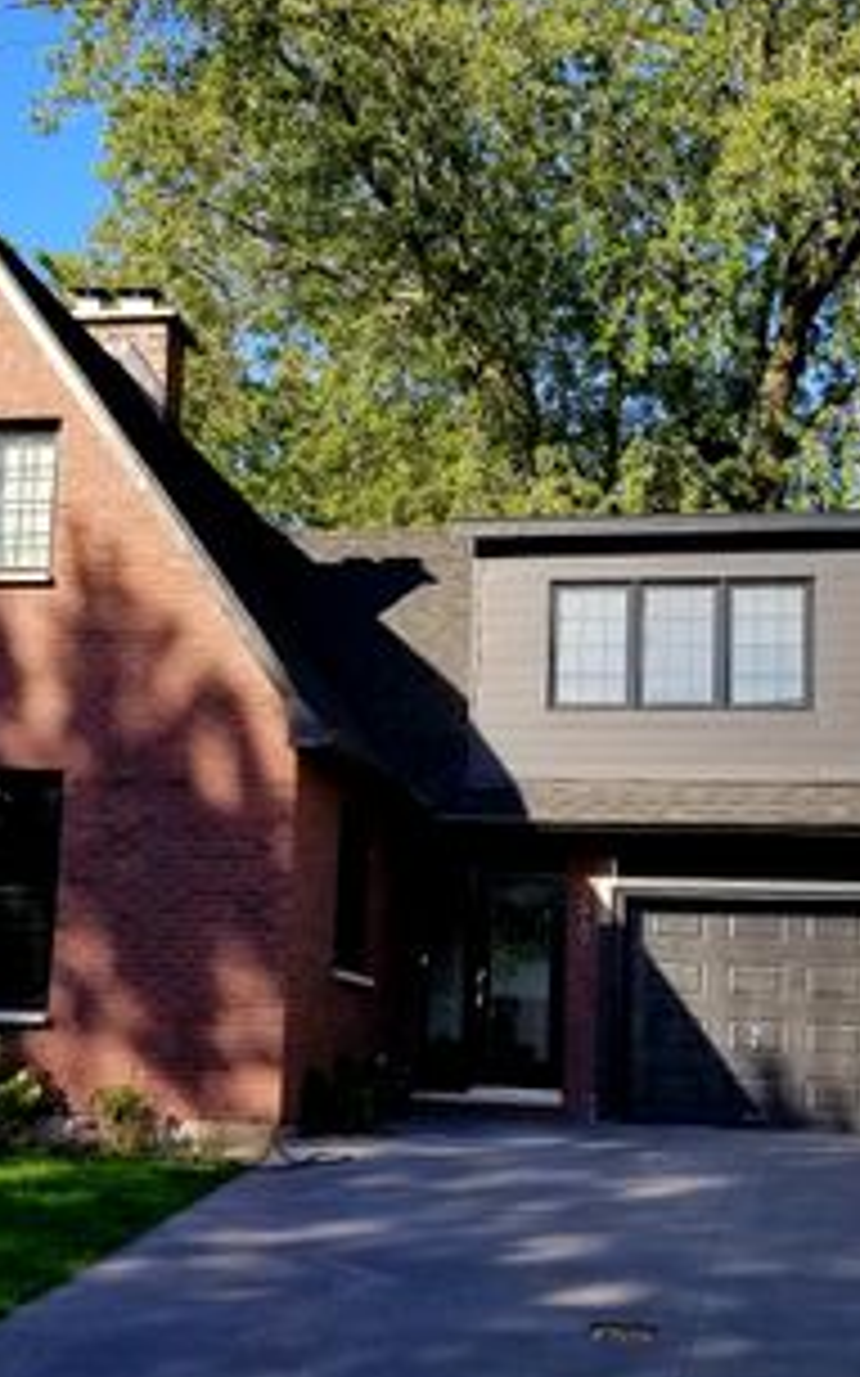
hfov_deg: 23.9
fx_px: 2027
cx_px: 464
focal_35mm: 54
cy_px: 806
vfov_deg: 37.4
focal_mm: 4.25
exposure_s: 1/1484
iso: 50
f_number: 1.7
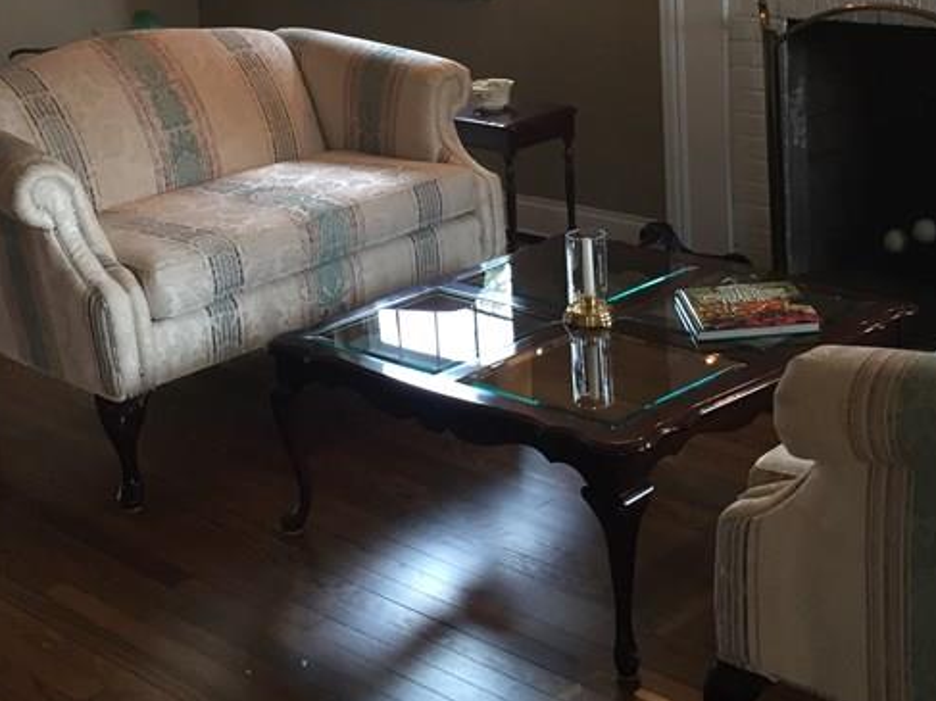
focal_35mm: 61
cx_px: 442
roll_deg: +3.9
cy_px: 133
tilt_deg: -11.5
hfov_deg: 31.7
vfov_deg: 23.6
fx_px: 1649
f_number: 2.2
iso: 64
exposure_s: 1/30
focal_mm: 4.15
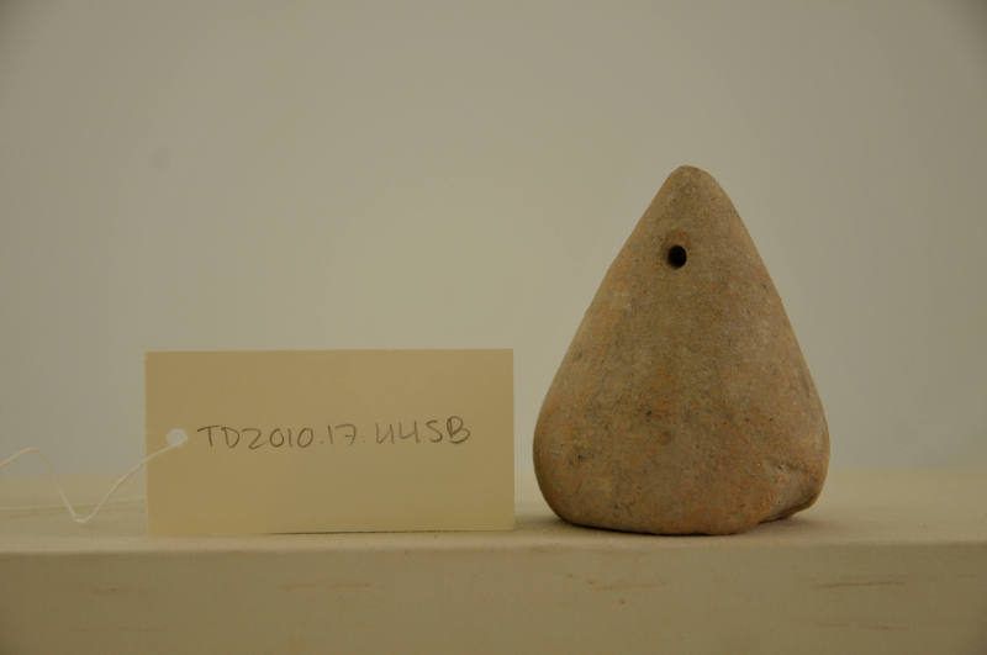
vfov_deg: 18.1
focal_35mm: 75
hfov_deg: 27.0
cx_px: 494
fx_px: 2053
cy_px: 328
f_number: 5
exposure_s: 1/60
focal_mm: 50
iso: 200
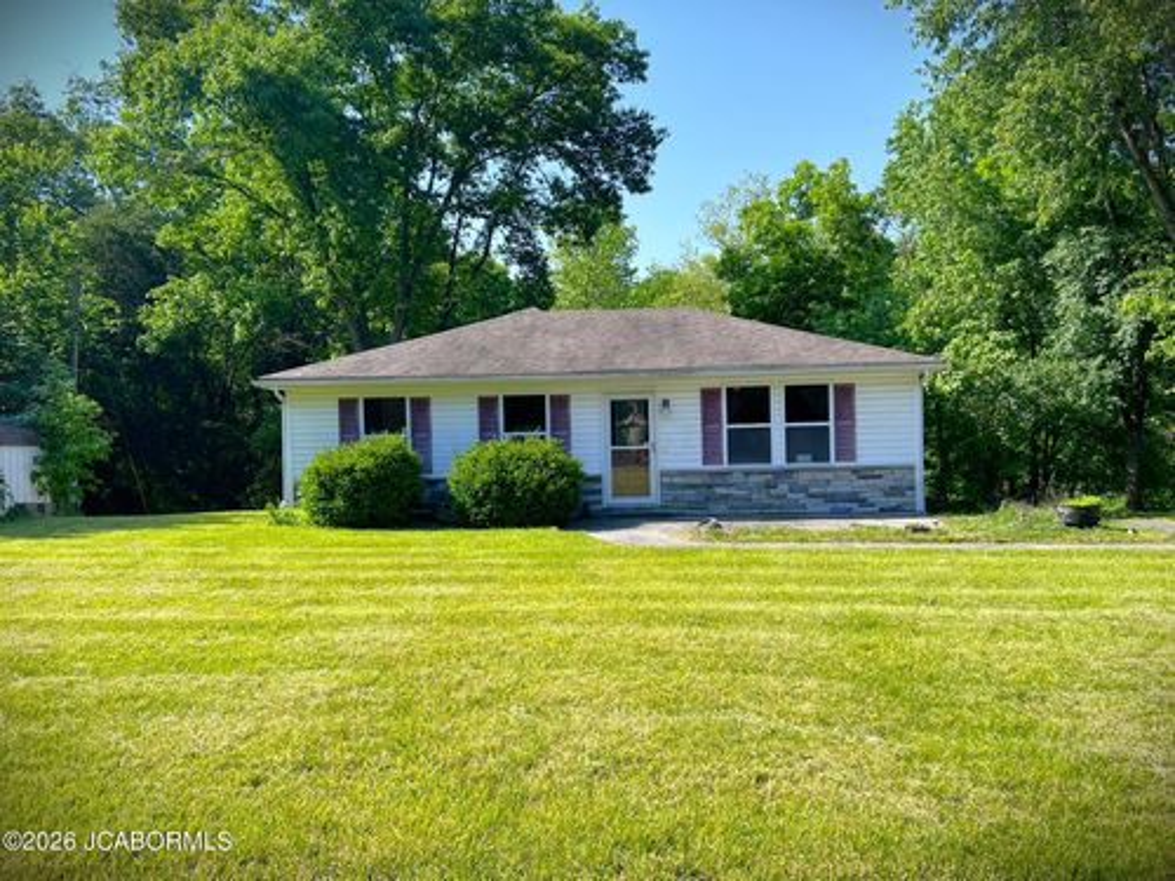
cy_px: 440
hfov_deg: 58.4
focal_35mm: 31
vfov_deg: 45.4
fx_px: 1052
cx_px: 588
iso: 50
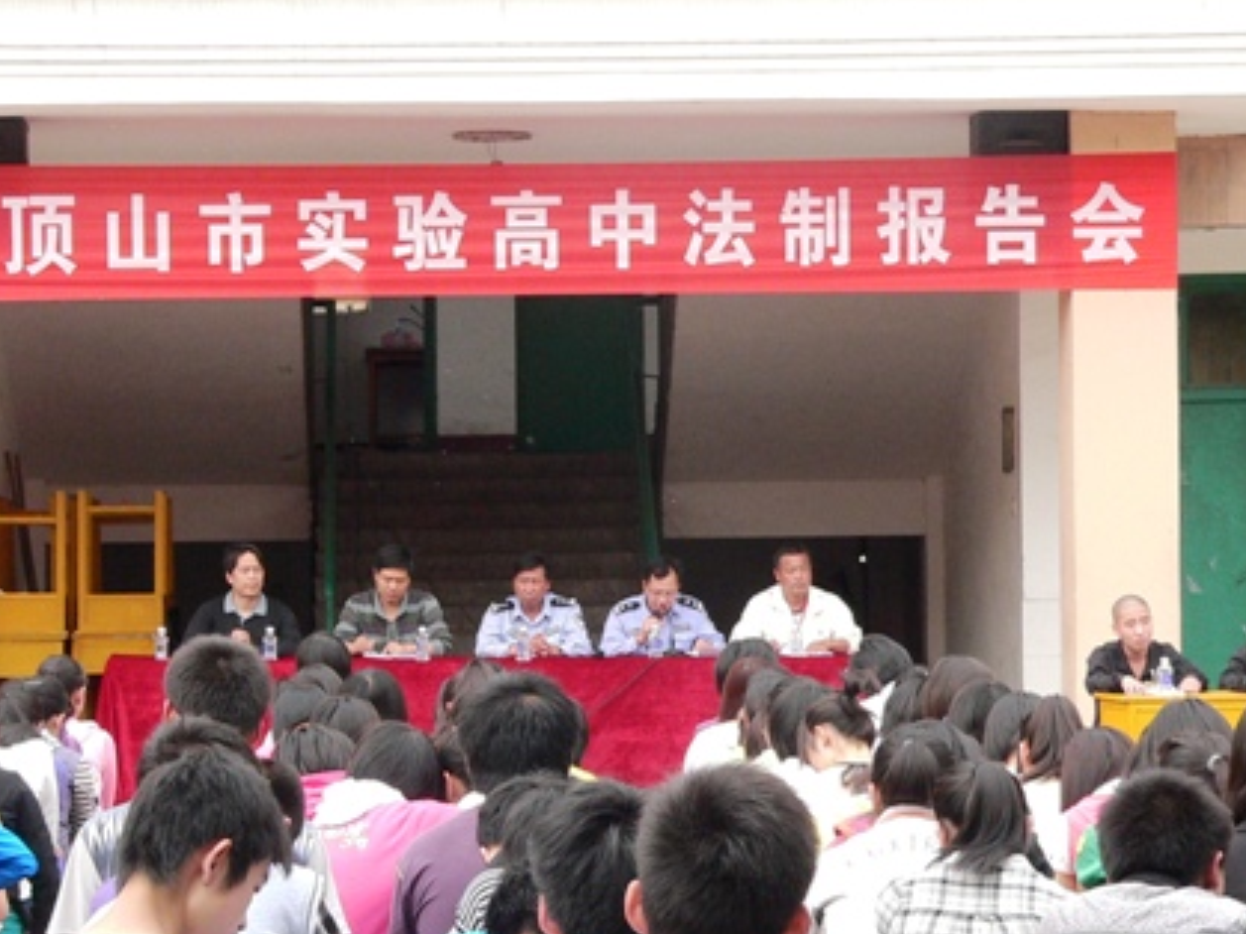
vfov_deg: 10.9
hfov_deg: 14.5
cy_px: 586
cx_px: 511
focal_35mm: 136
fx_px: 4894
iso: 200
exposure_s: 1/250
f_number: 4
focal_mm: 14.8
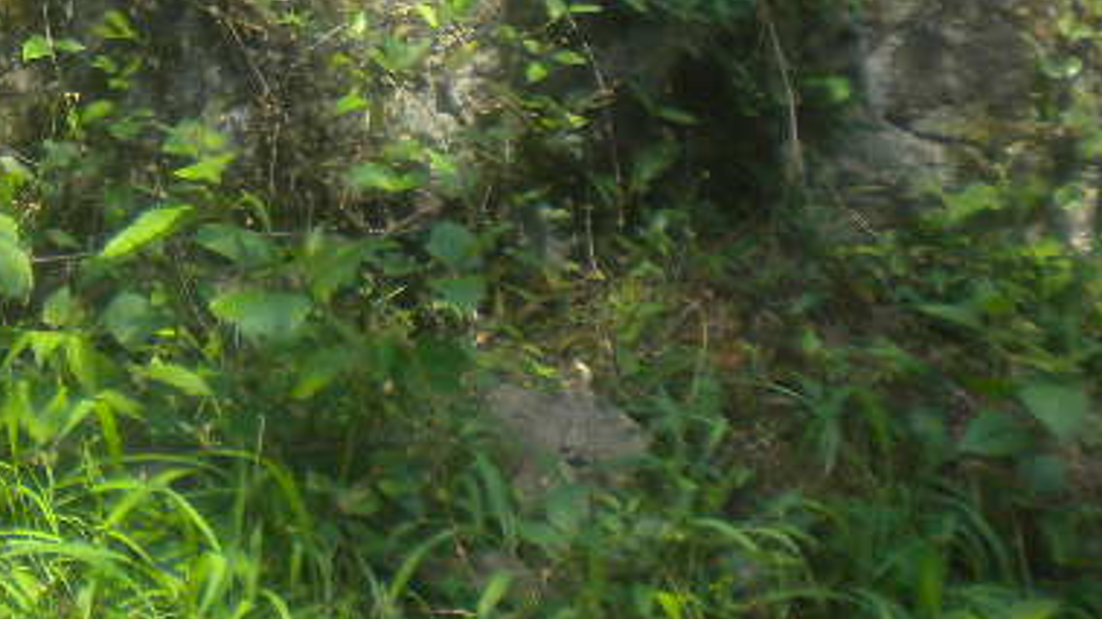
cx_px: -314
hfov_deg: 19.2
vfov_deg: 11.5
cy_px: -163
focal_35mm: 103
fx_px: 3009
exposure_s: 1/215
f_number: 4.6
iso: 113
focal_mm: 6.3
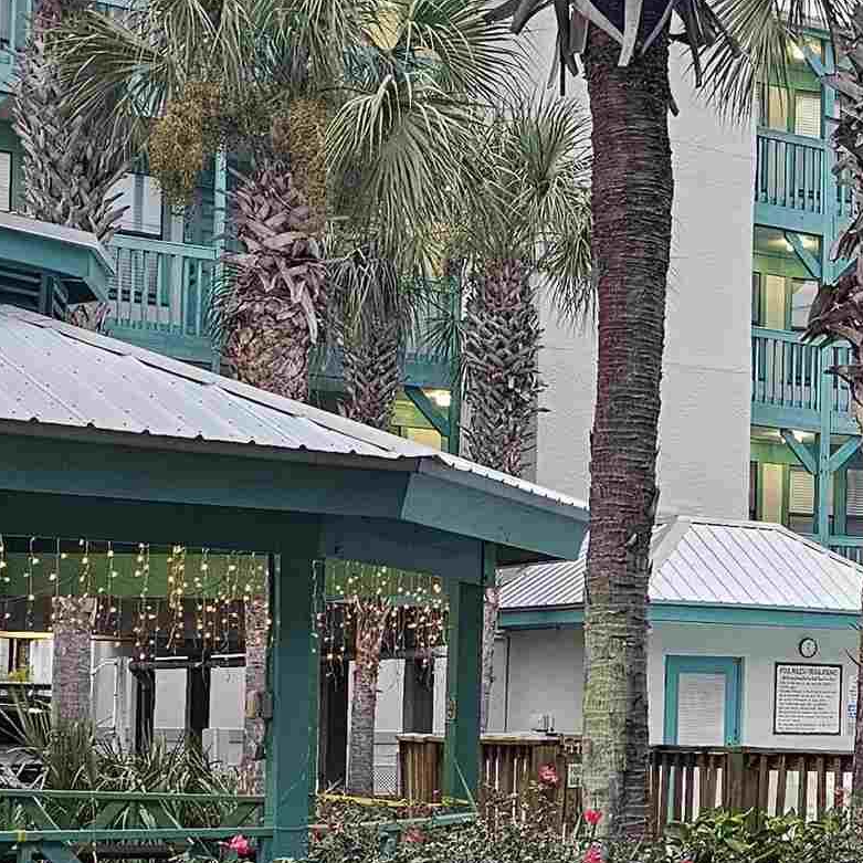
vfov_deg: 21.5
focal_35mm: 80
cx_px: 909
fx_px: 2256
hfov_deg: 20.8
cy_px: 612
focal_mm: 6.3
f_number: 1.7
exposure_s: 1/170
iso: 400
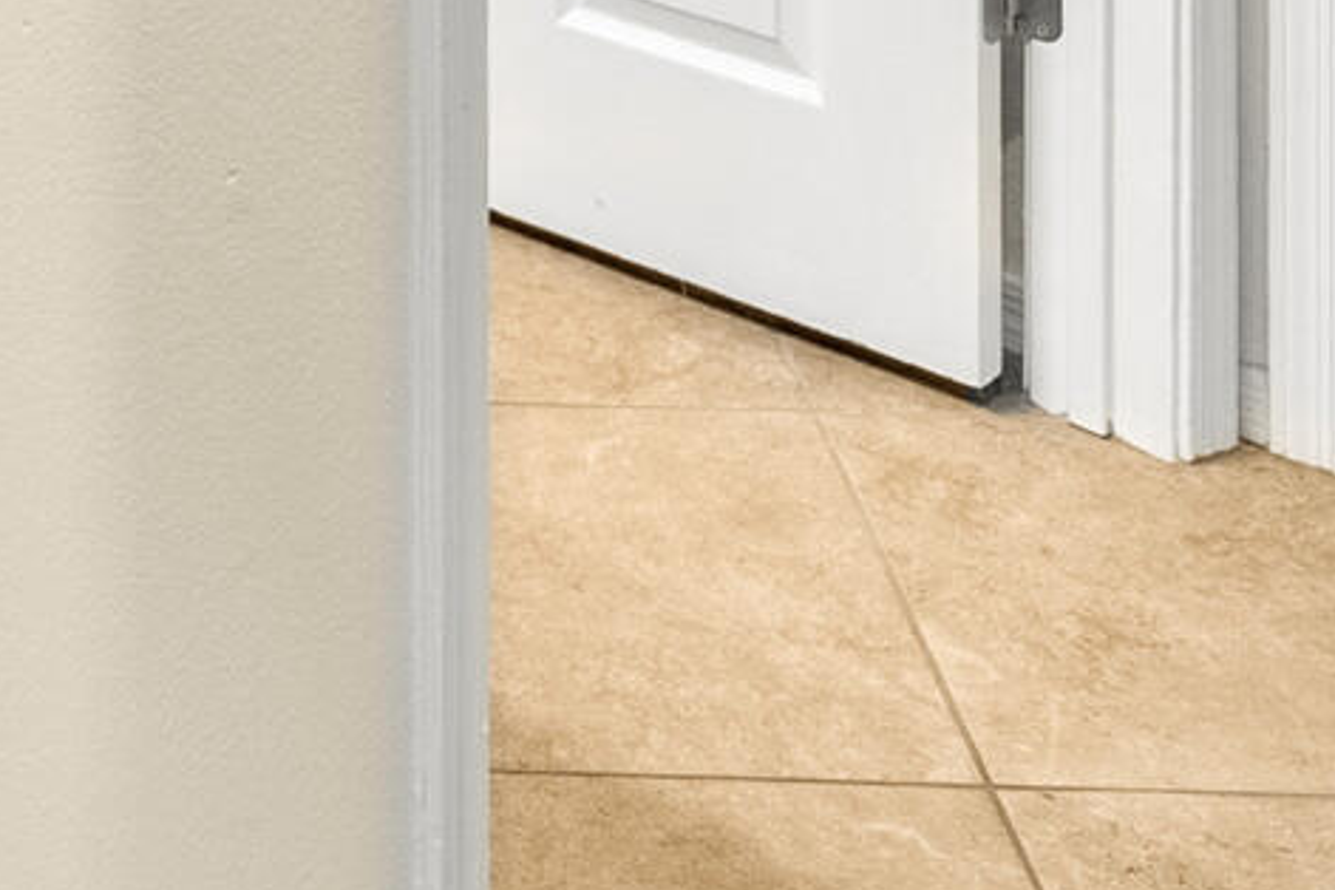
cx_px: -153
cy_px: -1261
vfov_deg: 12.5
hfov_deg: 22.5
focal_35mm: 85
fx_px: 3152
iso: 400
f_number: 8
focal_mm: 16
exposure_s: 1/1.67
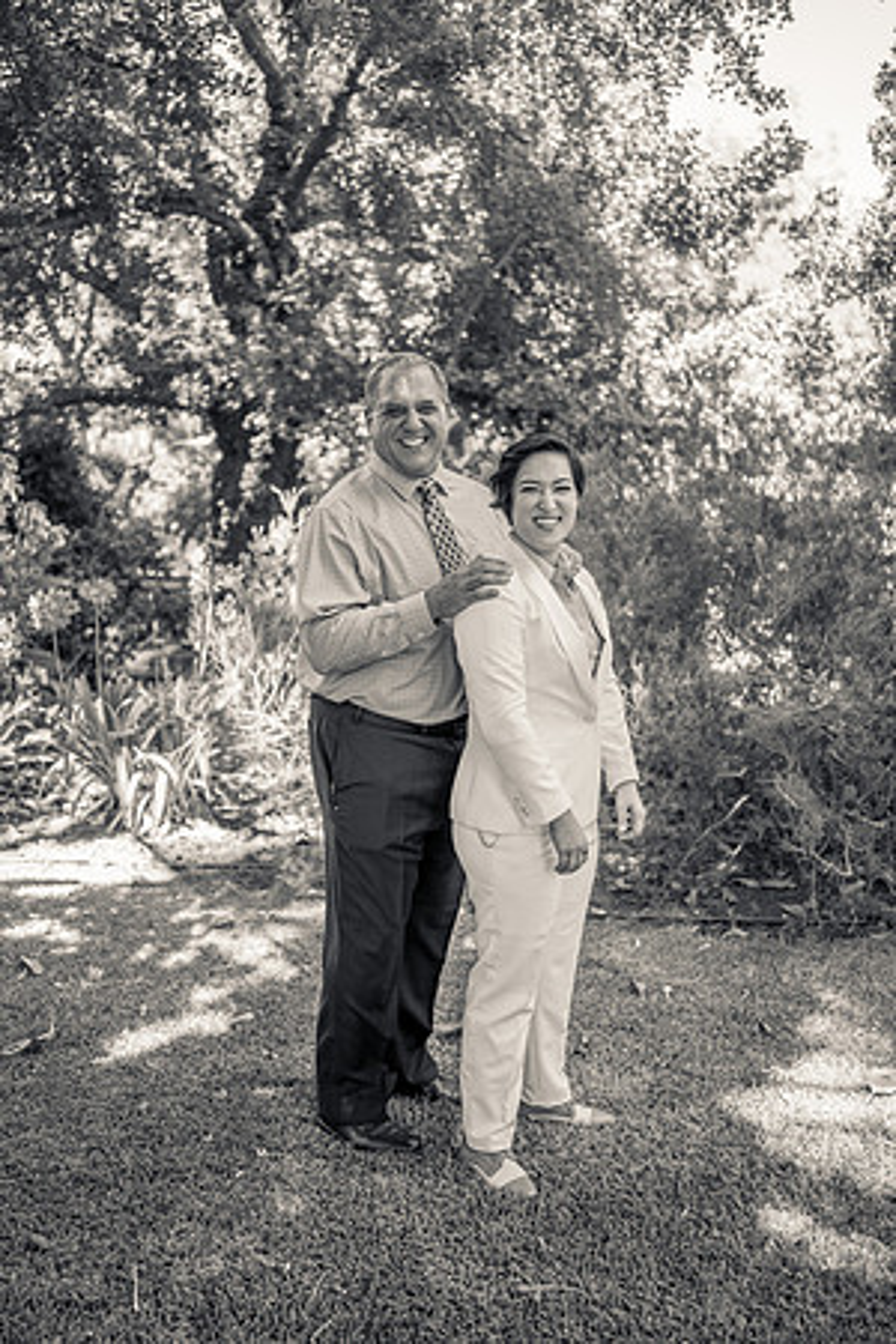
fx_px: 1307
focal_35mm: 35
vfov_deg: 54.4
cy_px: 672
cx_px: 448
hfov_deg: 37.9
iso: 160
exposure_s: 1/320
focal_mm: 35
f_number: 2.2
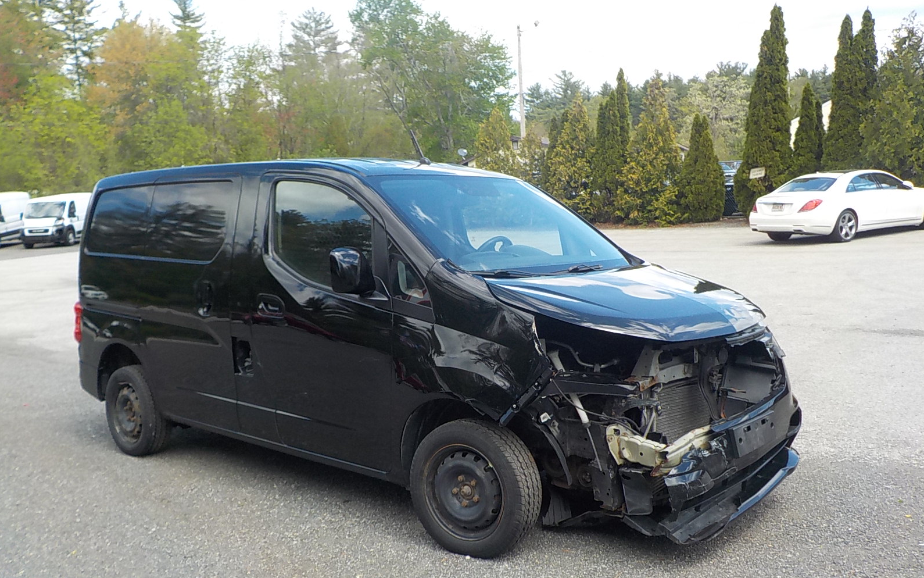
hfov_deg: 59.6
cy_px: 336
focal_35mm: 32
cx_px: 460
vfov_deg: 39.3
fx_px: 806
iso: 125
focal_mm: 4.1
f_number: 3.3
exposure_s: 1/400
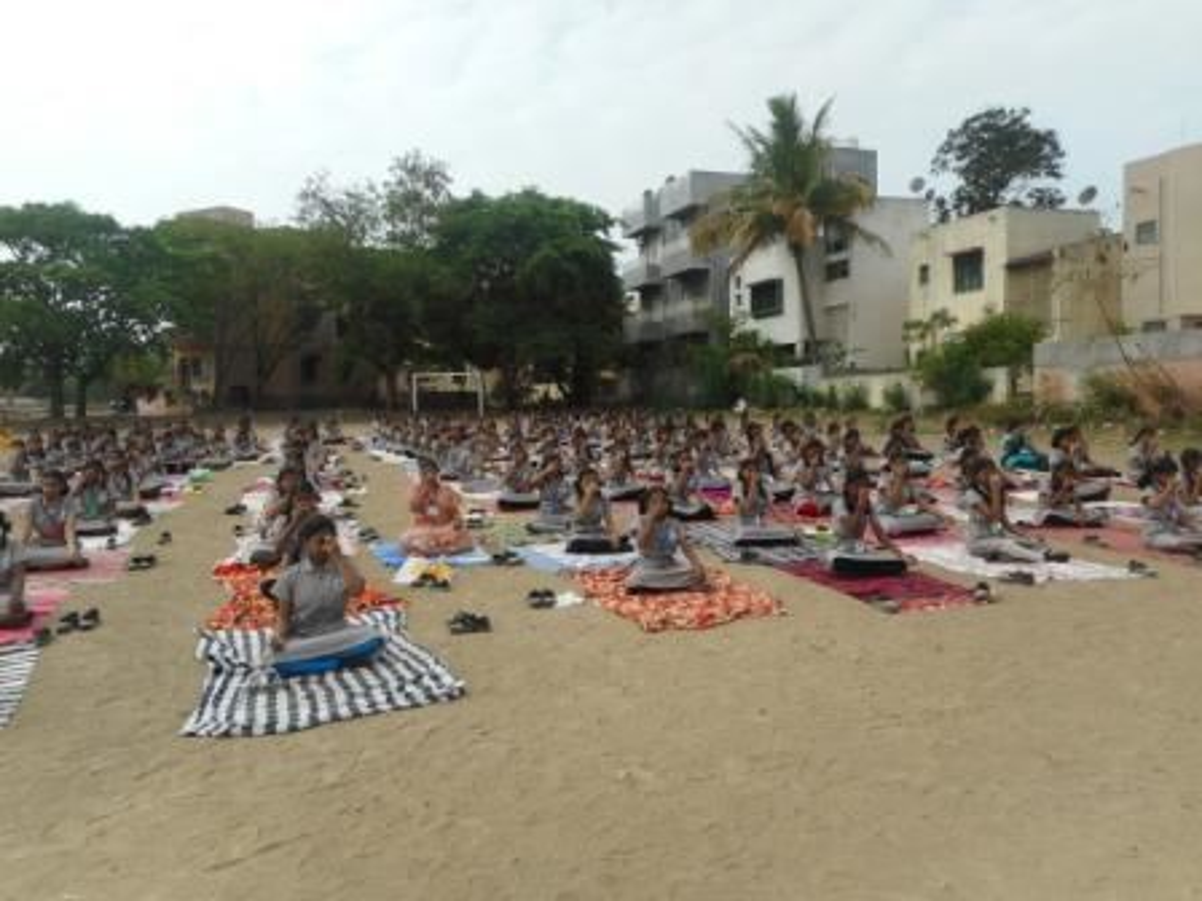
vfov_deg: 54.9
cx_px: 601
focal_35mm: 25
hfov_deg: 69.4
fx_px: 868
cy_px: 450
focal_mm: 4.5
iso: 80
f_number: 3.7
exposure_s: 1/640
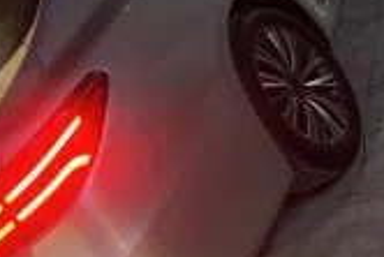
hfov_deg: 30.9
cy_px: 60
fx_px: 694
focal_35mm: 65
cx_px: 199
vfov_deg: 20.8
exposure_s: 1/36
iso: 640
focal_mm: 5.7
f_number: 1.5
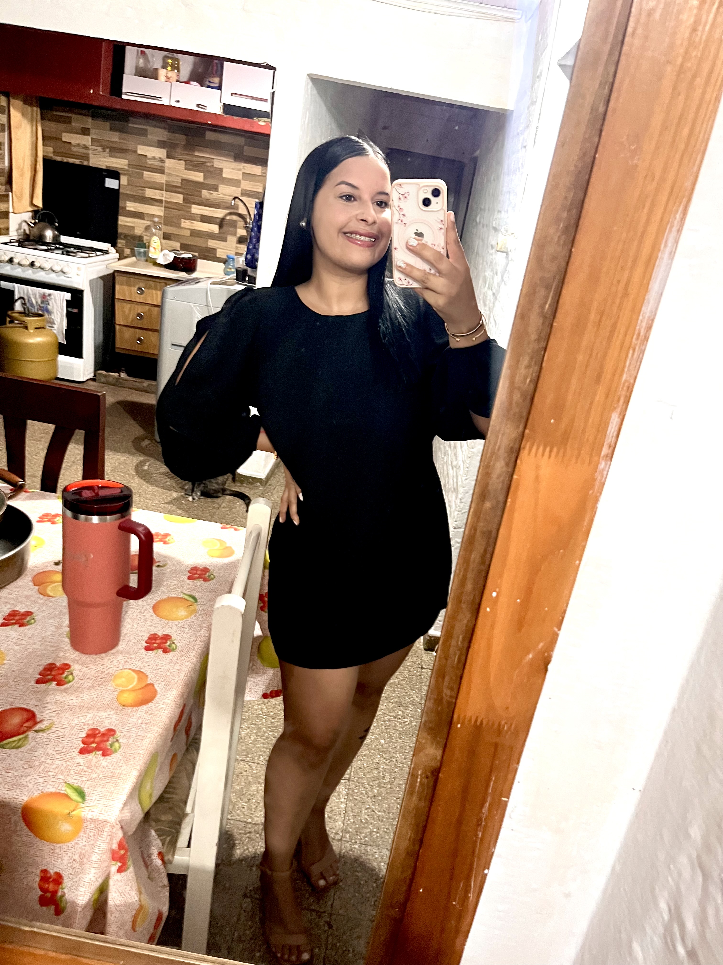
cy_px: 482
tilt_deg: -21.6
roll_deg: -9.2
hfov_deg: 53.1
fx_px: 724
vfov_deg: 67.3
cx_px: 362
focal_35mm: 26
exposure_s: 1/33
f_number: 1.6
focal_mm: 5.1
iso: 400
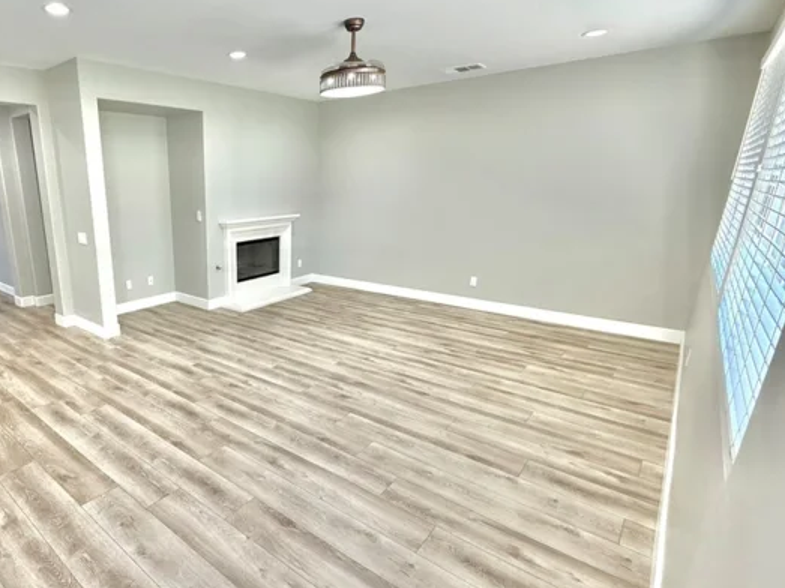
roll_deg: +0.8
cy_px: 315
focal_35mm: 20
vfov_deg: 65.9
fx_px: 453
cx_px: 238
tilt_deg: -16.5
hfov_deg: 78.0
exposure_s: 1/120
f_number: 2.2
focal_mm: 2.22
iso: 125
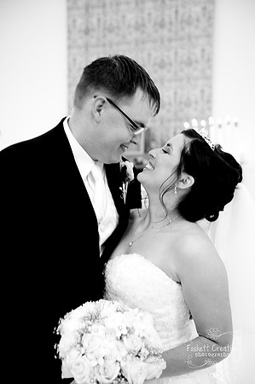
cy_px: 192
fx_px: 511
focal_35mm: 48
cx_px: 128
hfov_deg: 28.0
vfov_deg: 41.2
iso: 1600
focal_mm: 48
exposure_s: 1/60
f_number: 4
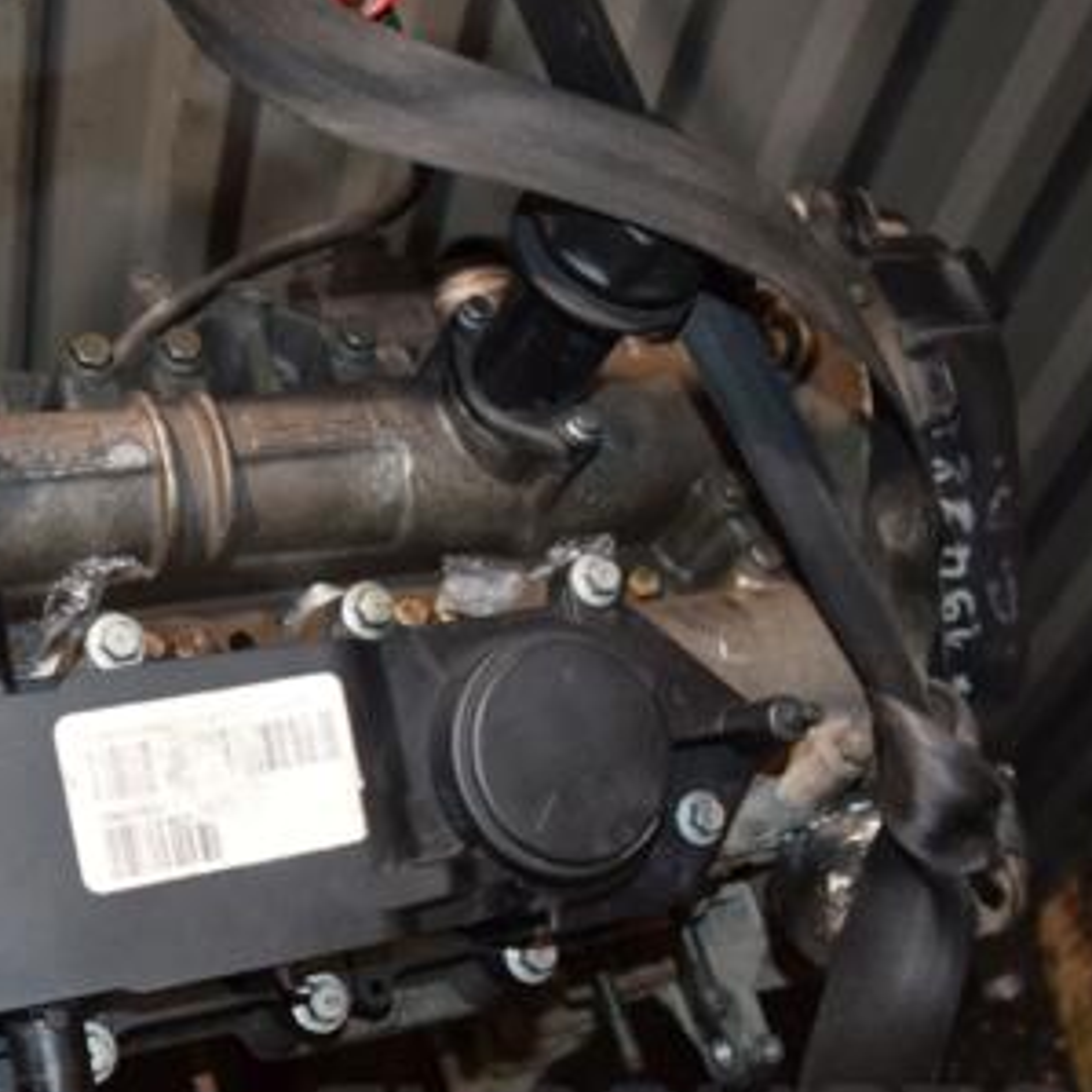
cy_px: 654
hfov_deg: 35.8
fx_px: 1642
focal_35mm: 46
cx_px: 245
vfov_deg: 36.7
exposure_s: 1/60
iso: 800
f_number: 5
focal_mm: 18
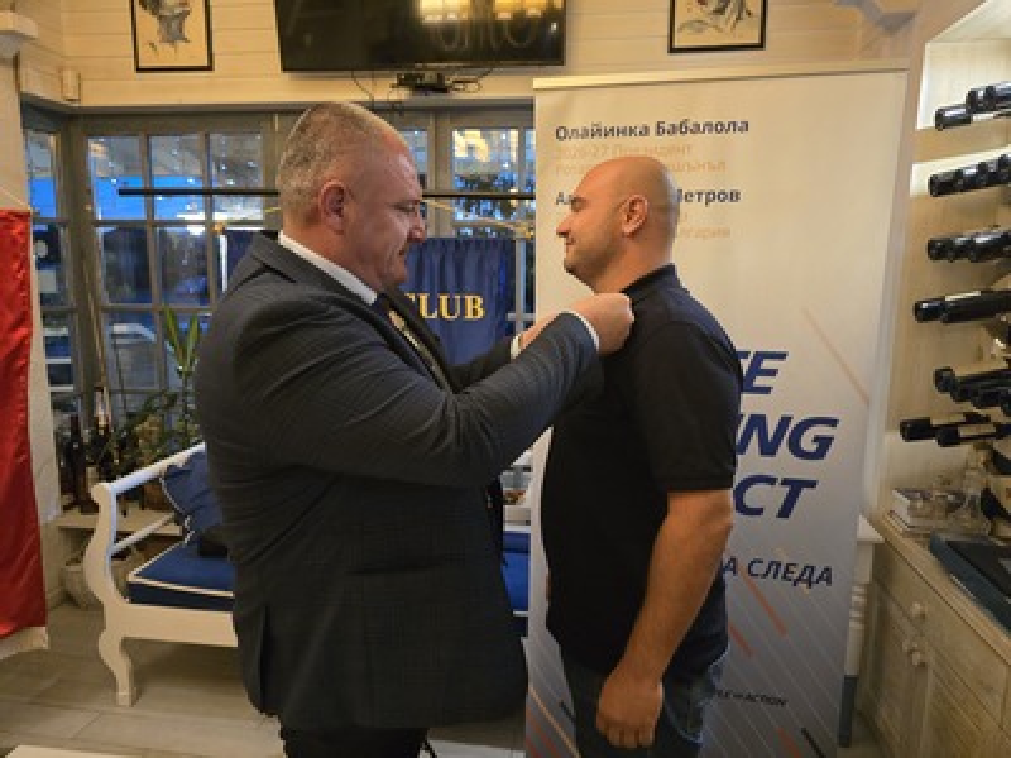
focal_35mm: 23
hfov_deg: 73.9
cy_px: 379
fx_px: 672
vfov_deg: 58.9
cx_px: 506
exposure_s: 1/50
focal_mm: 6.3
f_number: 1.7
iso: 1250
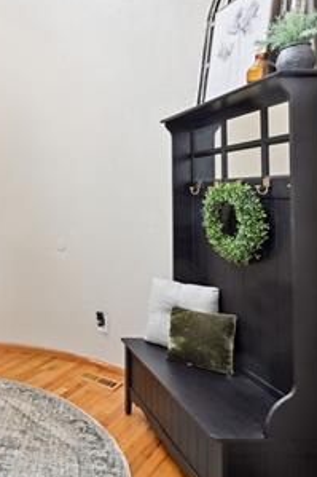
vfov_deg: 61.4
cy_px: 191
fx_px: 397
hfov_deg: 37.5
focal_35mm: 30
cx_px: -19
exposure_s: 1/13
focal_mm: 14
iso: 400
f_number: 9
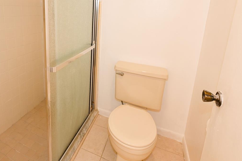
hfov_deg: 74.3
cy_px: 38
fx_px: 153
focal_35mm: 23
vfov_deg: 52.8
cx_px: 81
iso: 10000
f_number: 4
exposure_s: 1/60
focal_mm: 14.5
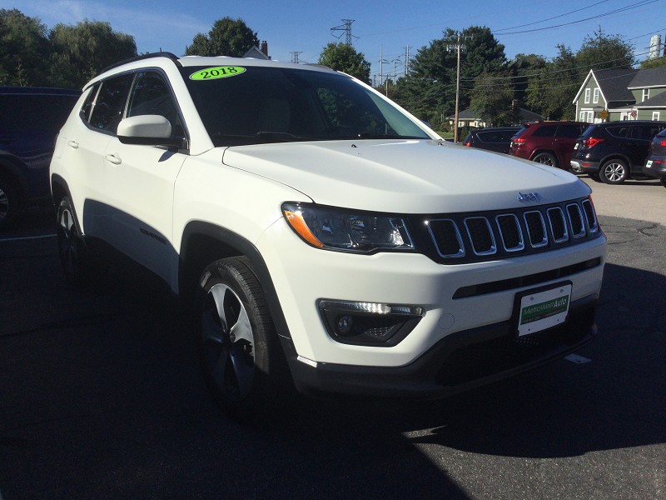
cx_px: 333
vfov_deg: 45.4
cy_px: 250
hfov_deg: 58.4
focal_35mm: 31
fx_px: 596
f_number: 2.4
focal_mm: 3.3
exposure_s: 1/2551
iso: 25
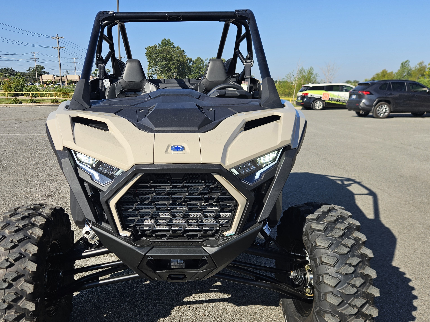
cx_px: 178
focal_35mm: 30
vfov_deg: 46.5
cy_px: 195
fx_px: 373
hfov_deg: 59.6
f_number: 1.8
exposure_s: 1/1387
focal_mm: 5.4
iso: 25
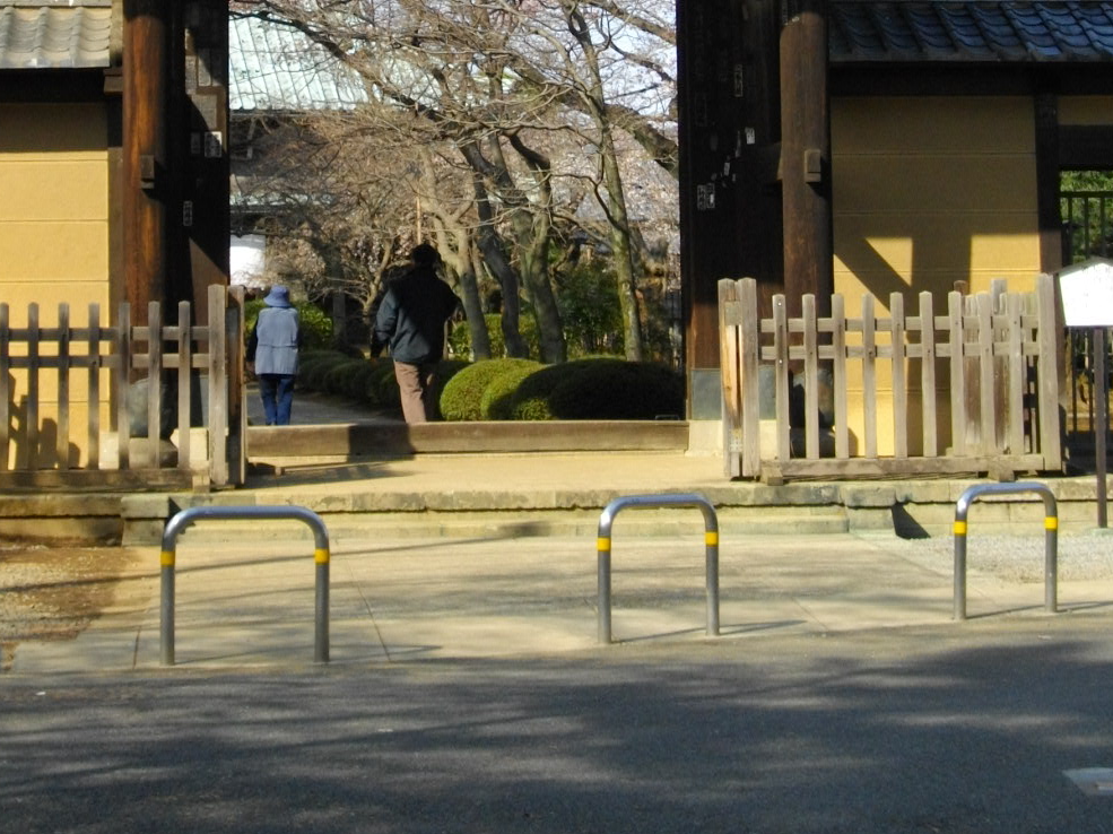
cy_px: -9
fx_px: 3343
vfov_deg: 14.0
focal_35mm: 104
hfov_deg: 18.9
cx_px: 421
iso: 100
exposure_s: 1/400
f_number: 3.6
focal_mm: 8.8
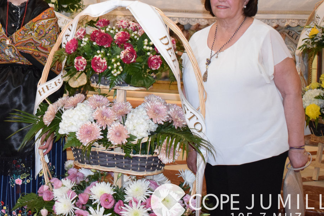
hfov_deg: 24.9
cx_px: 60
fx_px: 720
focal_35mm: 80
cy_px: 34
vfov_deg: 16.9
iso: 3200
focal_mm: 30
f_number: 4.2
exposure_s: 1/60
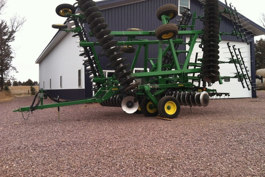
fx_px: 272
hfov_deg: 51.9
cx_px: 132
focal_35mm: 37
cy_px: 82
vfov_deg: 35.9
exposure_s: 1/120
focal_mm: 3.85
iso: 80
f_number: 2.8
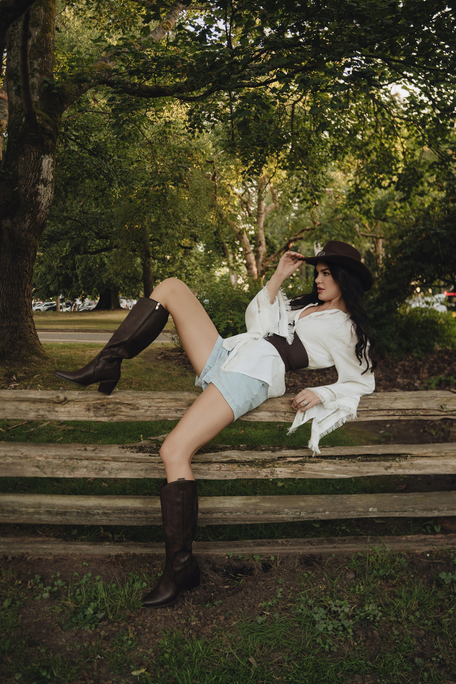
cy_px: 342
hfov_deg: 42.5
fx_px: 587
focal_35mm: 31
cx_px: 228
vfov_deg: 60.4
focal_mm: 30.9
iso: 320
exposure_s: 1/250
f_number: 2.8
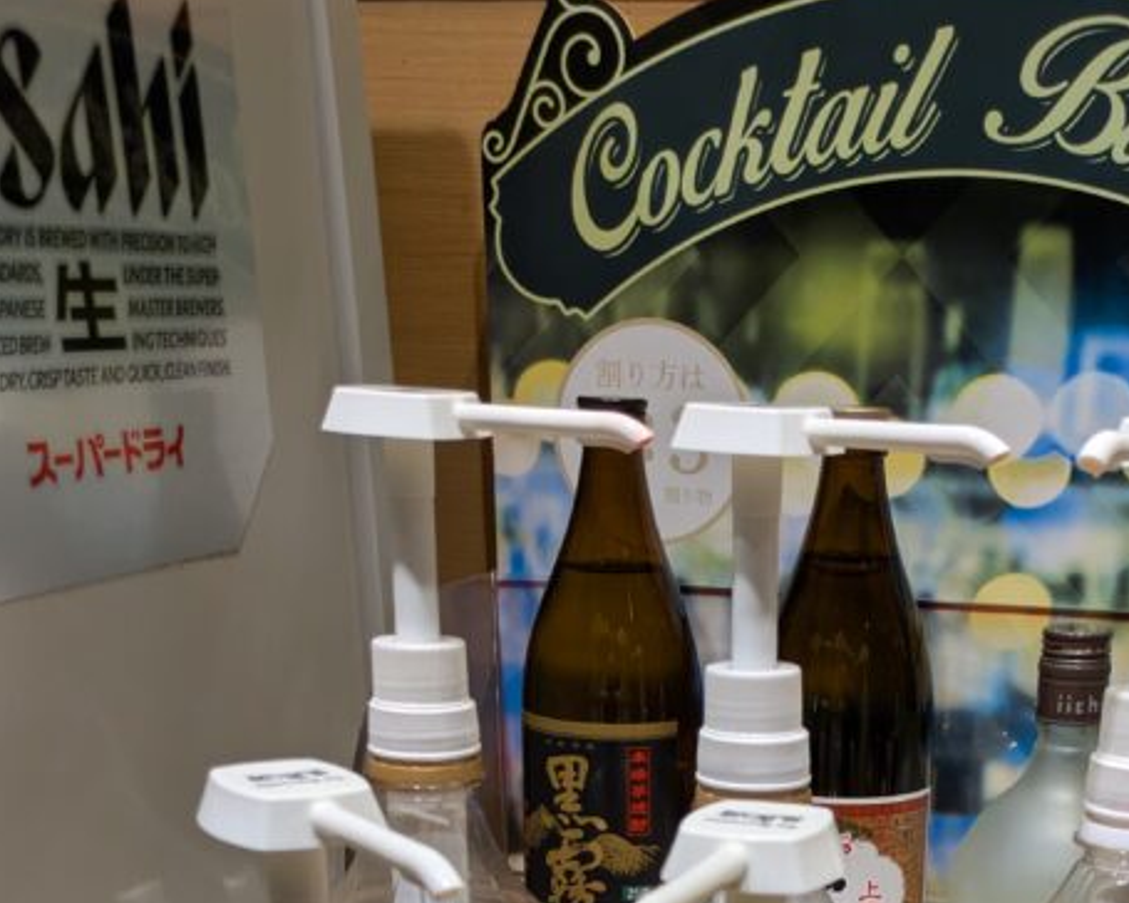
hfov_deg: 33.7
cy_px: 1208
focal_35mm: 55
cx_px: 780
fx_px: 1838
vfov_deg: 23.9
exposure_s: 1/664
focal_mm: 5.43
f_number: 1.89
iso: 256
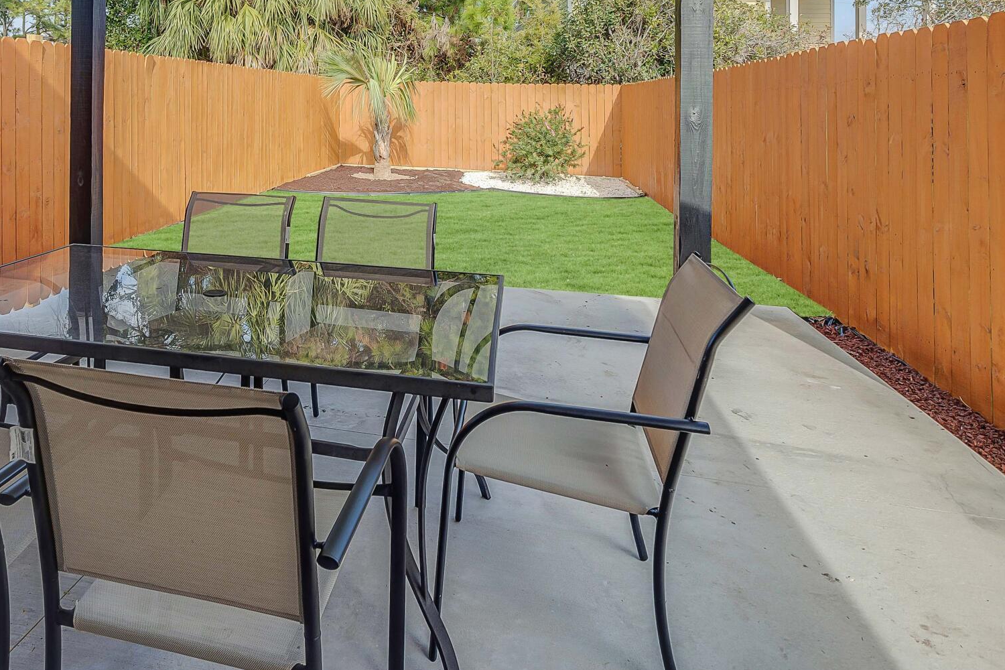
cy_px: 95
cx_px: 360
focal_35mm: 24
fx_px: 670
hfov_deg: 72.2
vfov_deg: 48.7
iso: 100
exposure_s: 1/250
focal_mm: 12
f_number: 5.6
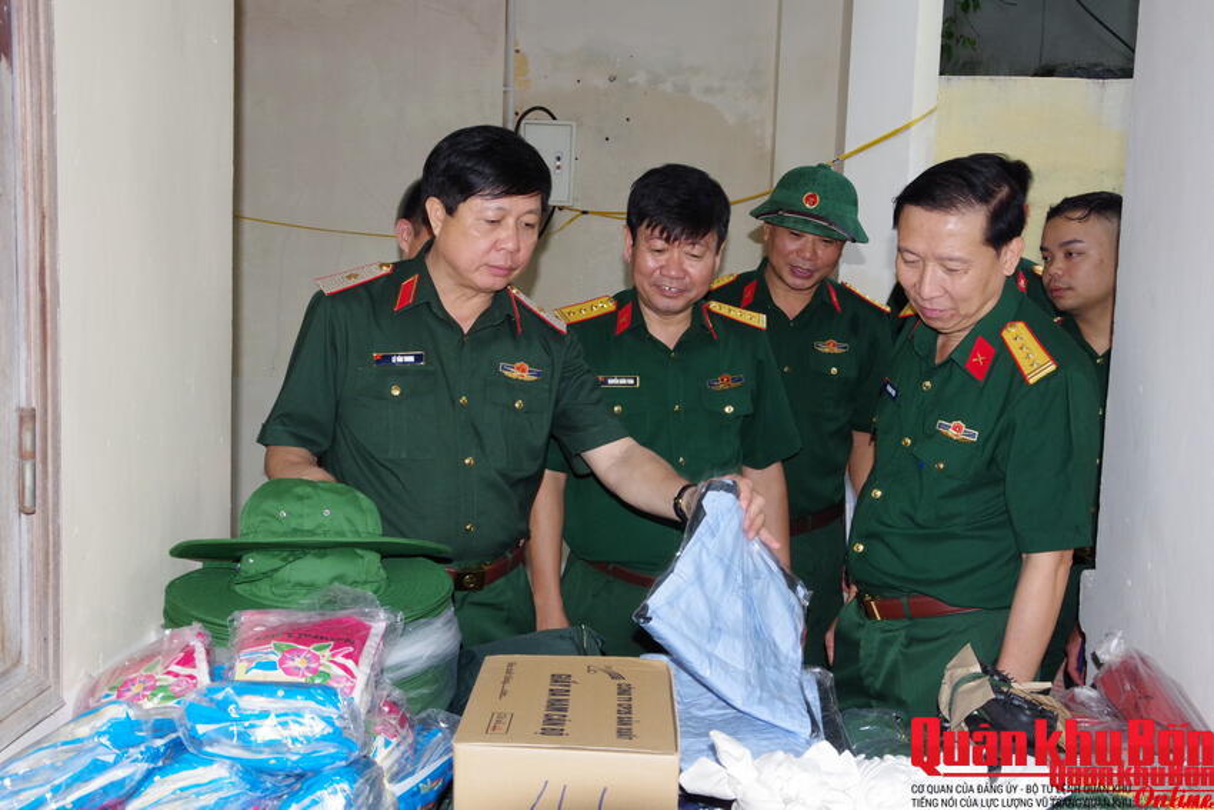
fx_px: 1416
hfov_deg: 46.4
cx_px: 607
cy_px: 405
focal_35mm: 42
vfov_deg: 31.9
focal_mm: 28
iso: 1600
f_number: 14
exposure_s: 1/25
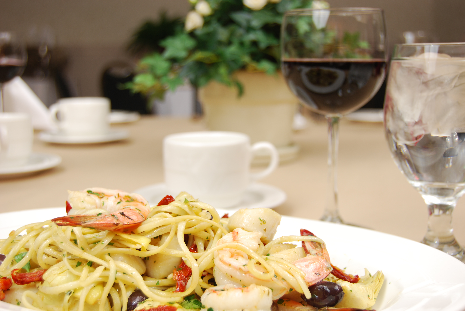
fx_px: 679
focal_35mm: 52
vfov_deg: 25.8
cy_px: 156
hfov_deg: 37.8
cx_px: 232
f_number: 4.8
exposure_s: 1/5
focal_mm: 35
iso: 100
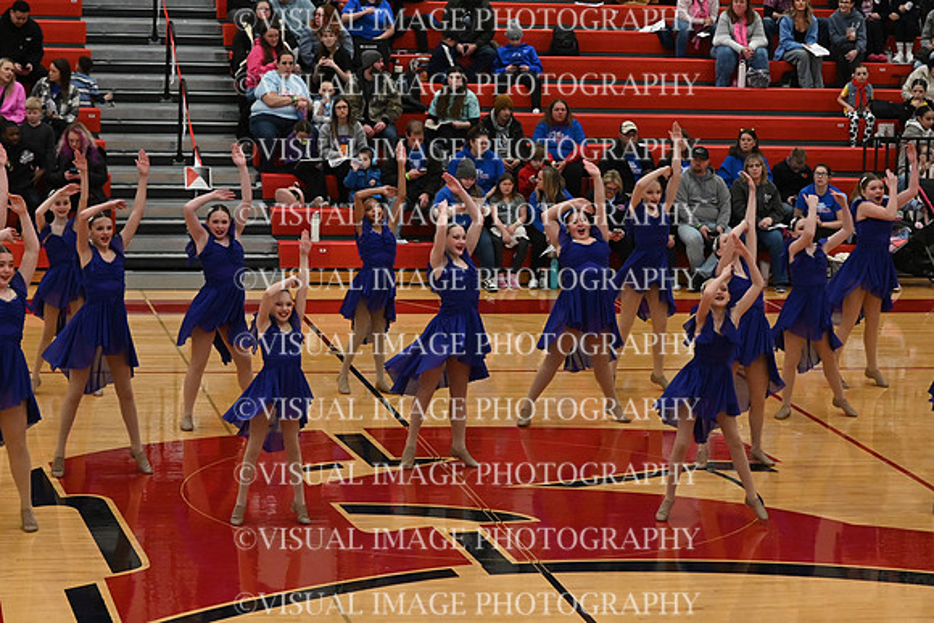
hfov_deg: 19.5
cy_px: 312
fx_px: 2725
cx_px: 467
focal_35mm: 105
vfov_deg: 13.0
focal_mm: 70
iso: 5000
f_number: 4
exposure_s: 1/400
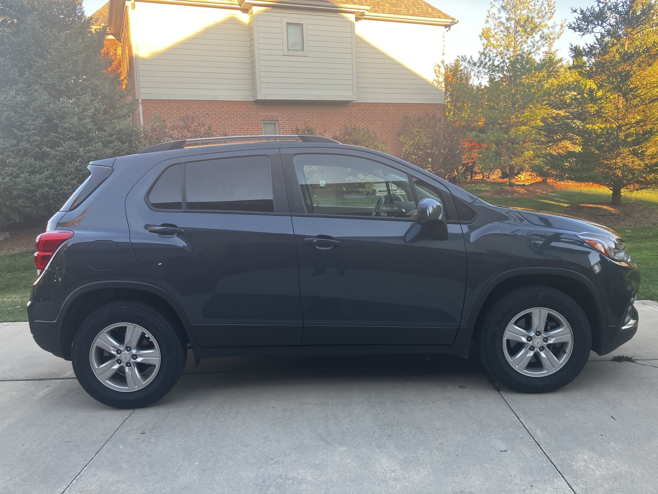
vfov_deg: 49.7
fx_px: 532
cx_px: 329
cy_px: 247
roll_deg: +2.2
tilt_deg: -7.0
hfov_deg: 63.4
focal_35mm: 28
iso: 64
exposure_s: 1/121
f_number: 1.8
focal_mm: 3.99
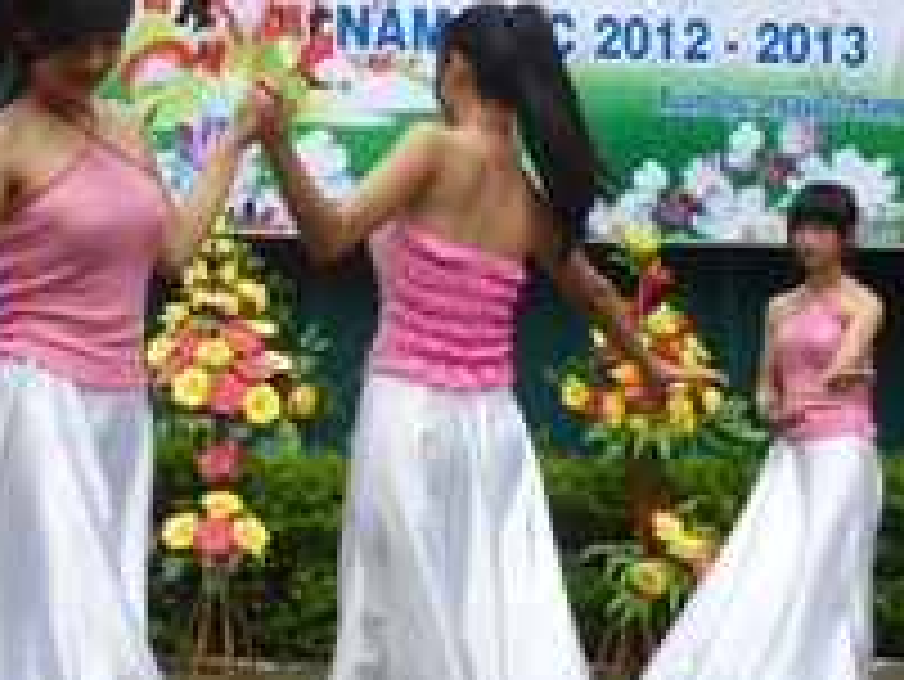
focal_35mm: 105
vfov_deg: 14.1
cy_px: 171
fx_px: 2744
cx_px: 193
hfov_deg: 18.6
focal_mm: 5.5
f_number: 2.8
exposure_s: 1/640
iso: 80
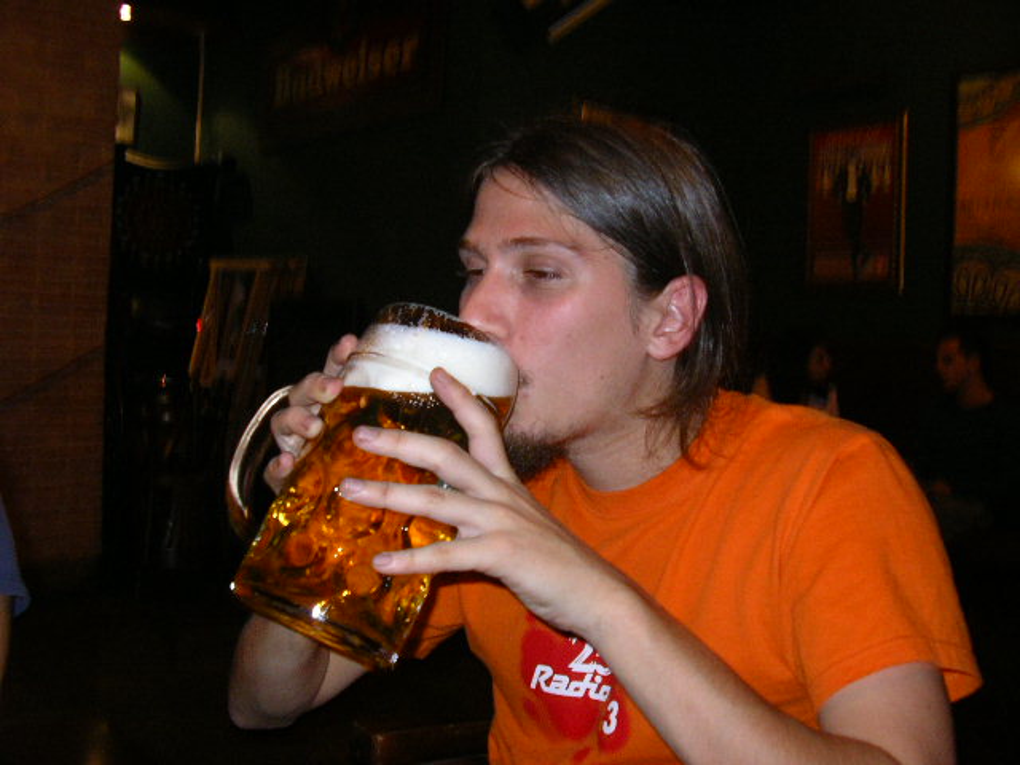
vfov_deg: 37.7
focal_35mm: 38
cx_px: 510
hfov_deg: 49.0
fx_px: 1120
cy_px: 382
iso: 200
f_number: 2.9
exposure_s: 1/8
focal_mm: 5.8
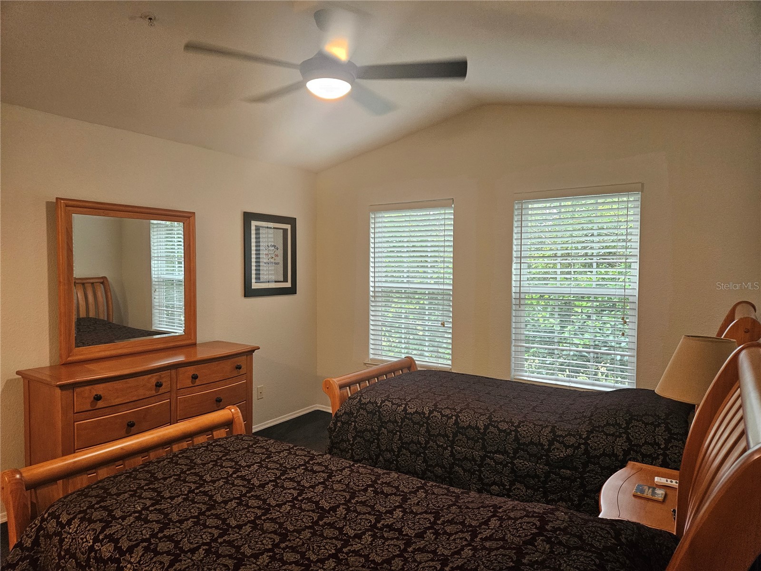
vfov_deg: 58.9
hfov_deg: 73.9
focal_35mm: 23
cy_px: 286
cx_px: 380
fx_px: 506
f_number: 1.8
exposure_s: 1/120
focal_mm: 5.4
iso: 500
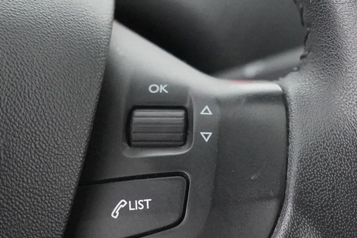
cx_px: 304
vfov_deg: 7.0
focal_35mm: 196
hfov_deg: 10.5
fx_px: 1944
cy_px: 161
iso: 12800
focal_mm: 57
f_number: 5
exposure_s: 1/40
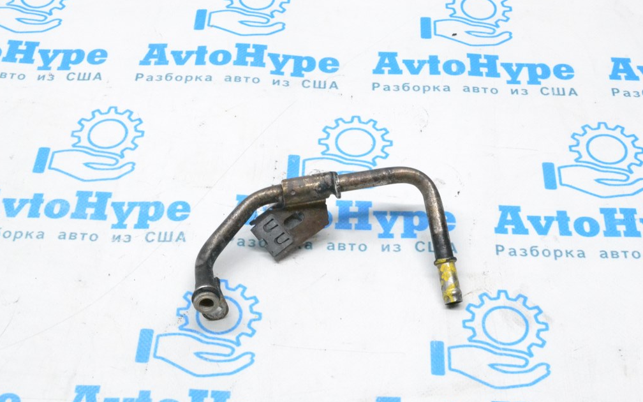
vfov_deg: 22.0
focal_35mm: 59
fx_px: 1034
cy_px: 204
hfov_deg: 34.5
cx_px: 319
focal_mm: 38
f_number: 18
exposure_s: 1/50
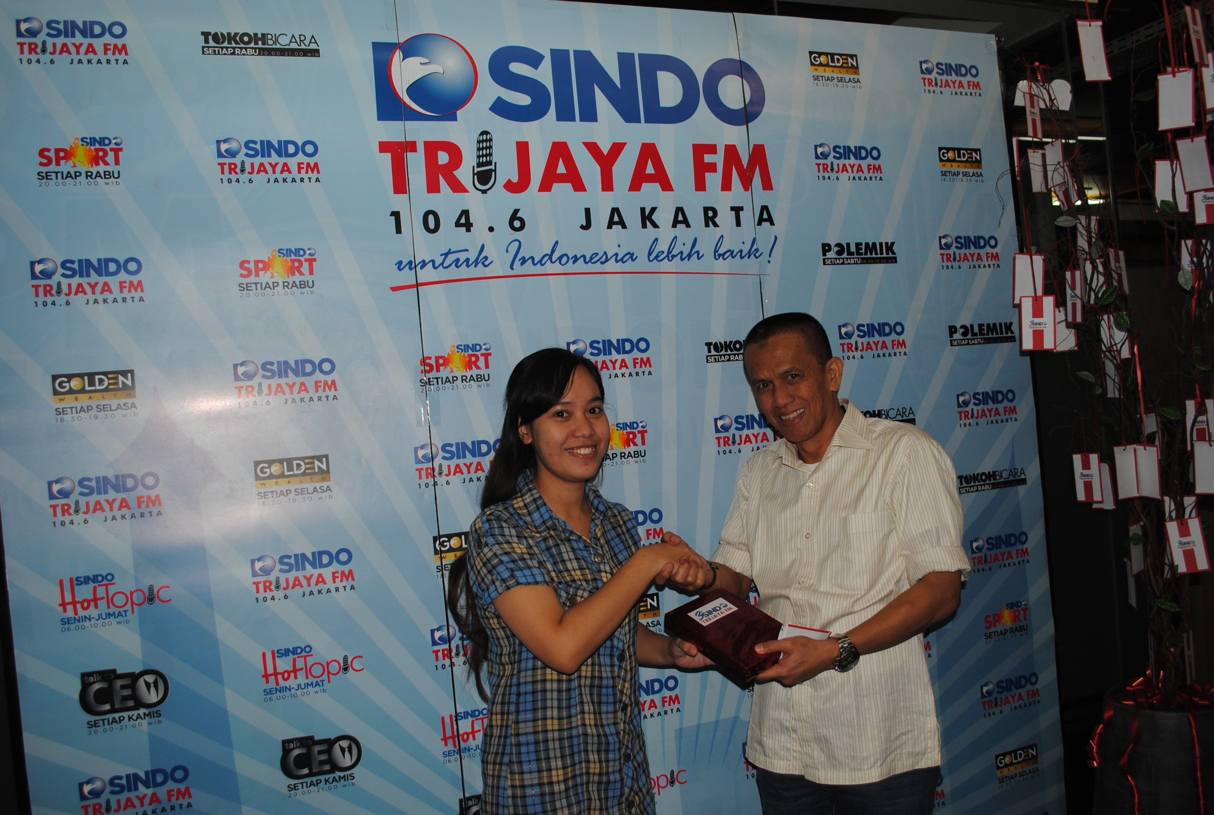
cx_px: 607
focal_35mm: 30
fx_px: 1014
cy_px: 408
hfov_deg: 61.8
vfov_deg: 43.8
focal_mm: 20
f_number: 3.8
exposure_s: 1/60
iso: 200
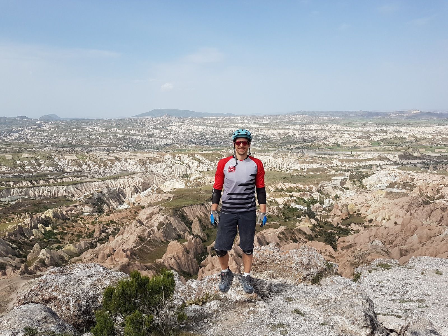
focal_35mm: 26
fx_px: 336
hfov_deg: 67.3
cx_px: 224
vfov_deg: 53.1
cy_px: 168
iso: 40
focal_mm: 4.2
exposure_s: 1/2616
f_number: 1.7
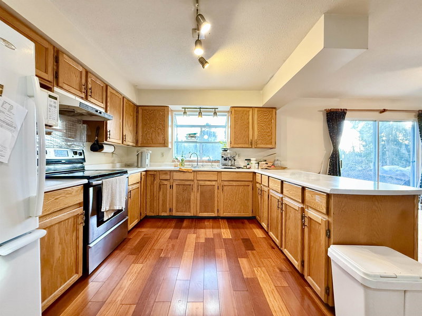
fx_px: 171
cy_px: 158
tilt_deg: +0.5
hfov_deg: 102.1
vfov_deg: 85.7
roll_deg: -0.5
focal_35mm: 14
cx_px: 211
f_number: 2.2
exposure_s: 1/60
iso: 640
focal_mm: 2.22
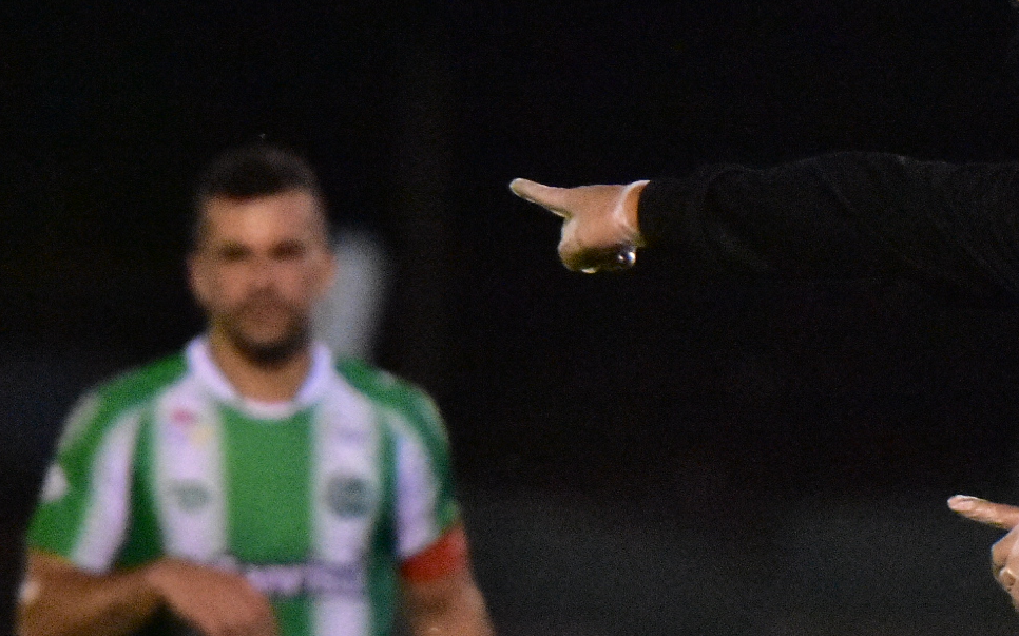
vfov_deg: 2.6
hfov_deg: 4.1
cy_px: 363
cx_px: 845
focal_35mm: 513
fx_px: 14242
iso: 6400
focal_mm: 200
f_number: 3.2
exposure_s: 1/1000
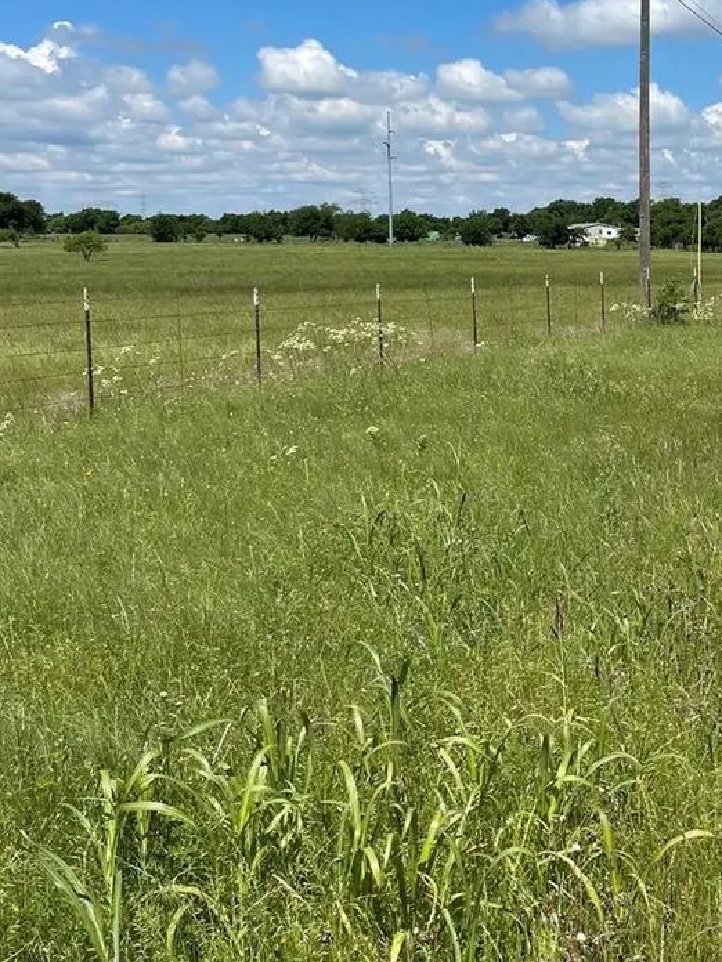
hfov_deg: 29.3
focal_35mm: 49
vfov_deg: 38.2
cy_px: 272
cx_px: 531
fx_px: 1363
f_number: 1.6
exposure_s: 1/4902
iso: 32
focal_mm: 5.1
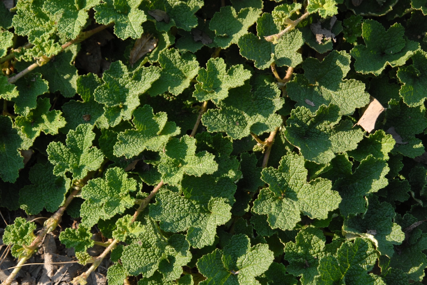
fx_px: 1638
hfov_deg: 14.8
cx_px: 214
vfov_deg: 10.0
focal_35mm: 138
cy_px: 142
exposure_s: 1/200
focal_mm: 92
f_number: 7.1
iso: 400
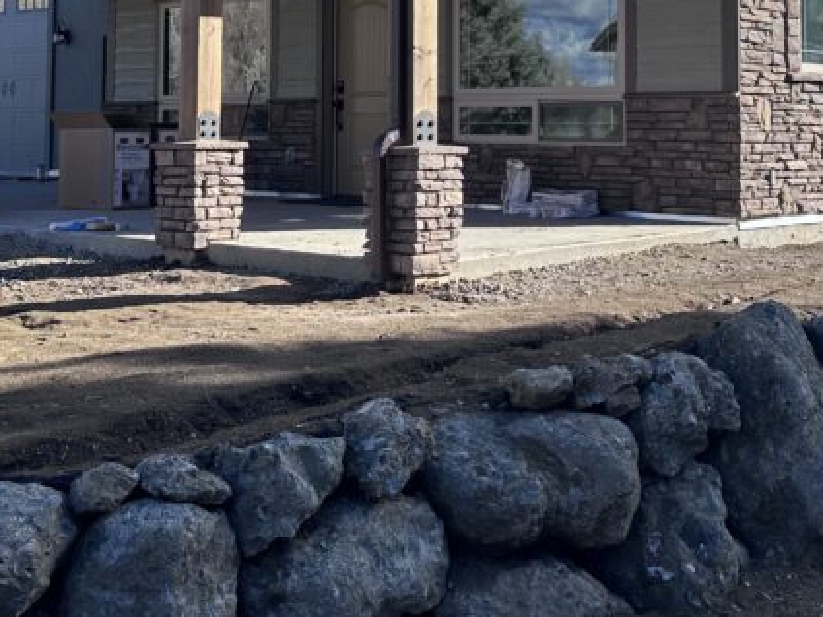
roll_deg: +1.0
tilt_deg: +6.5
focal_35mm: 58
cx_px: 382
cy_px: 14
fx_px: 1379
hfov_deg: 33.2
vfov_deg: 24.2
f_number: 1.78
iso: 80
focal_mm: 6.86
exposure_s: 1/2203
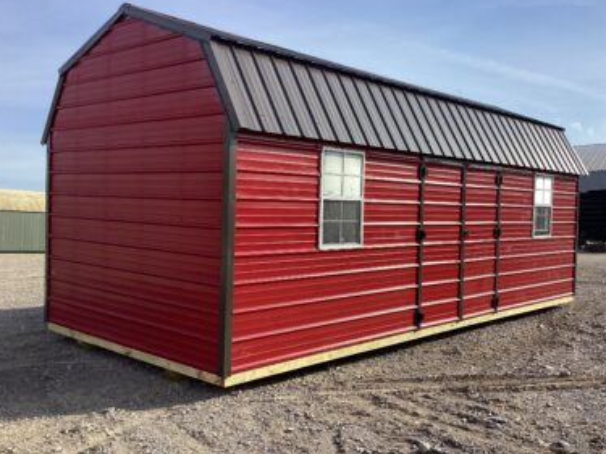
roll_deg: +0.1
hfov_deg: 51.4
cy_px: 220
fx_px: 630
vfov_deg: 39.6
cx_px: 314
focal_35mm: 36
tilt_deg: +0.7
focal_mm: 3.3
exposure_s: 1/1058
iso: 25
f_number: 2.4
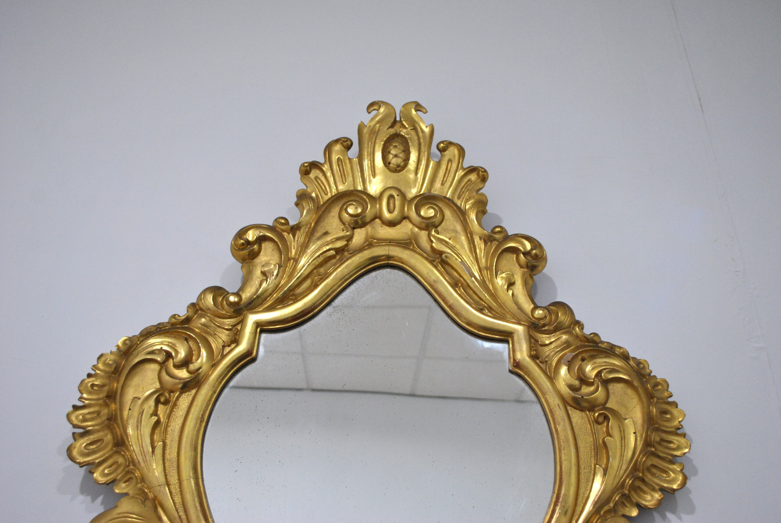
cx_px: 390
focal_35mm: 33
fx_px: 717
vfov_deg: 40.1
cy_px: 262
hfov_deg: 57.2
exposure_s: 1/60
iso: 400
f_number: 4
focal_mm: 22
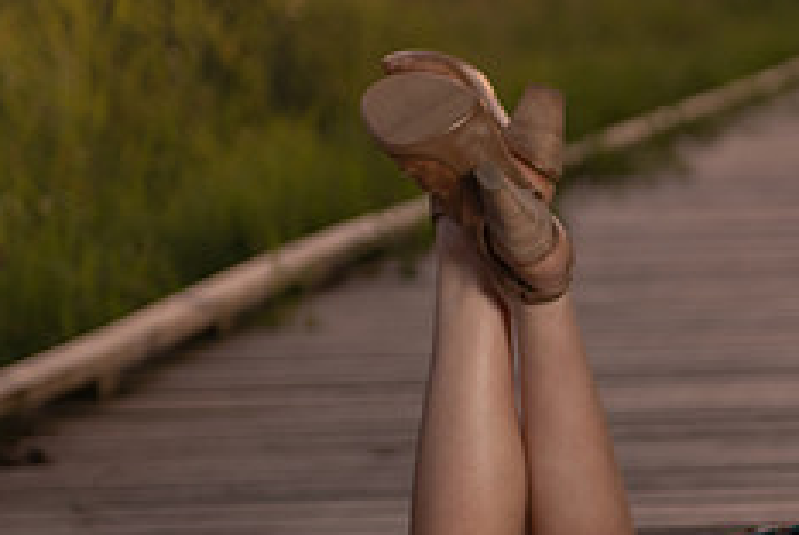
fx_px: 3867
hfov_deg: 11.6
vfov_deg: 7.9
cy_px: 441
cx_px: 895
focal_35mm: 174
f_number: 2.8
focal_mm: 70
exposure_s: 1/100
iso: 200
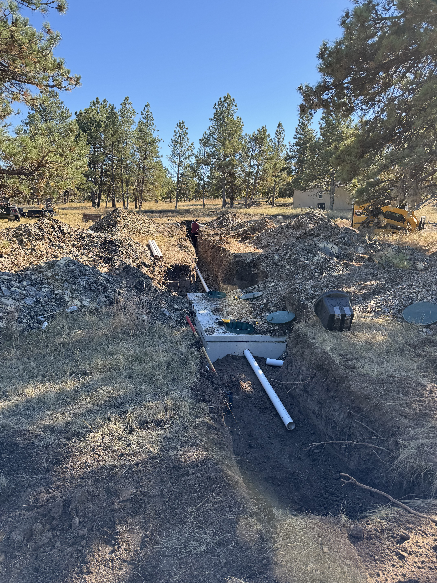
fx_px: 404
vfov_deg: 71.6
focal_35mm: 24
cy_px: 292
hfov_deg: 56.8
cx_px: 218
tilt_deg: -11.6
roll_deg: -3.8
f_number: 1.78
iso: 80
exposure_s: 1/980
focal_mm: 6.76
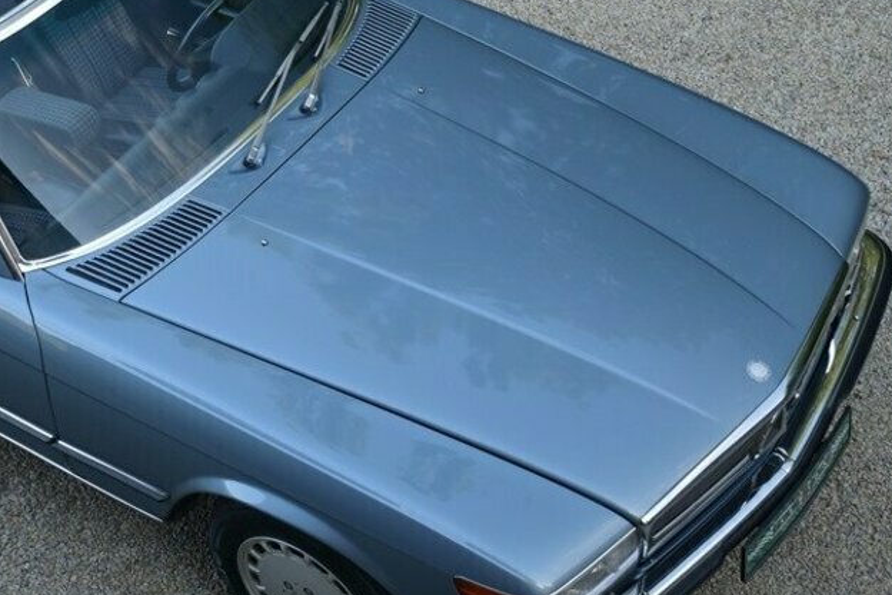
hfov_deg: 26.5
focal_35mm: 75
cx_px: 170
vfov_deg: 18.2
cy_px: 259
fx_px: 1858
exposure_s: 1/125
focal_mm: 26
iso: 220
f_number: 3.8
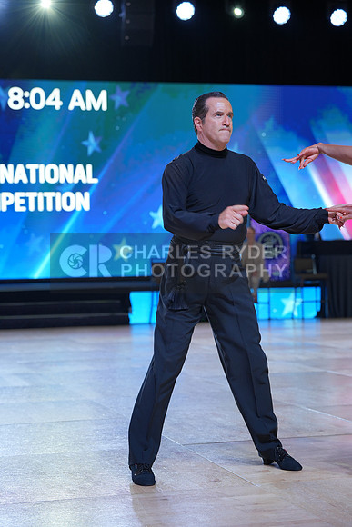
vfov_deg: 26.0
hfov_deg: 17.5
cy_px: 264
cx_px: 176
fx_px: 1143
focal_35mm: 78
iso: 500
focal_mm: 78
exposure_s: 1/400
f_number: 4
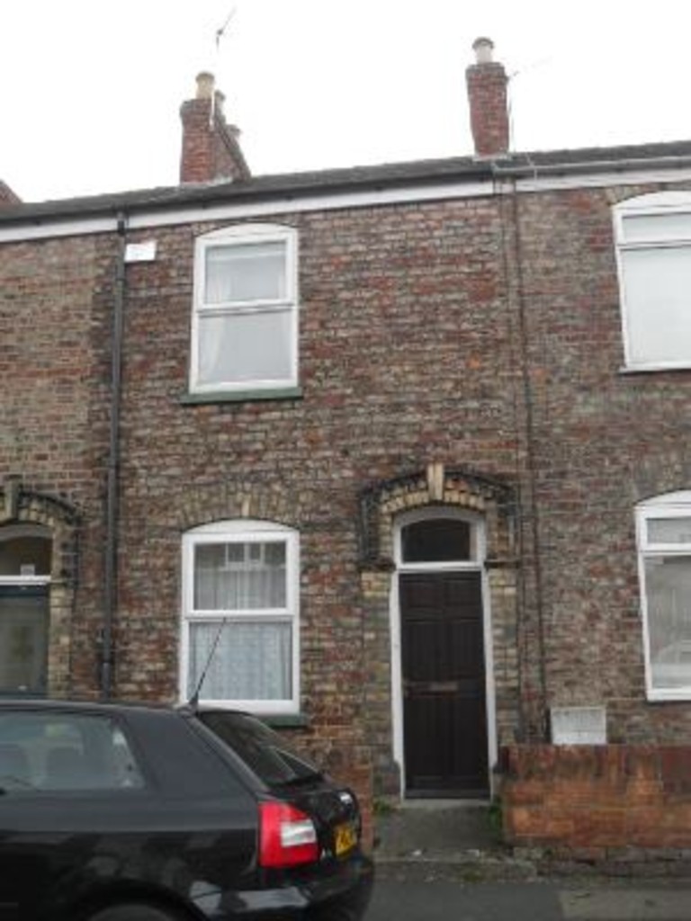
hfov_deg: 40.7
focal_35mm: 35
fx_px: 932
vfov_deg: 52.6
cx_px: 346
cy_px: 460
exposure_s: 1/180
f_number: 2.8
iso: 100
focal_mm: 6.2
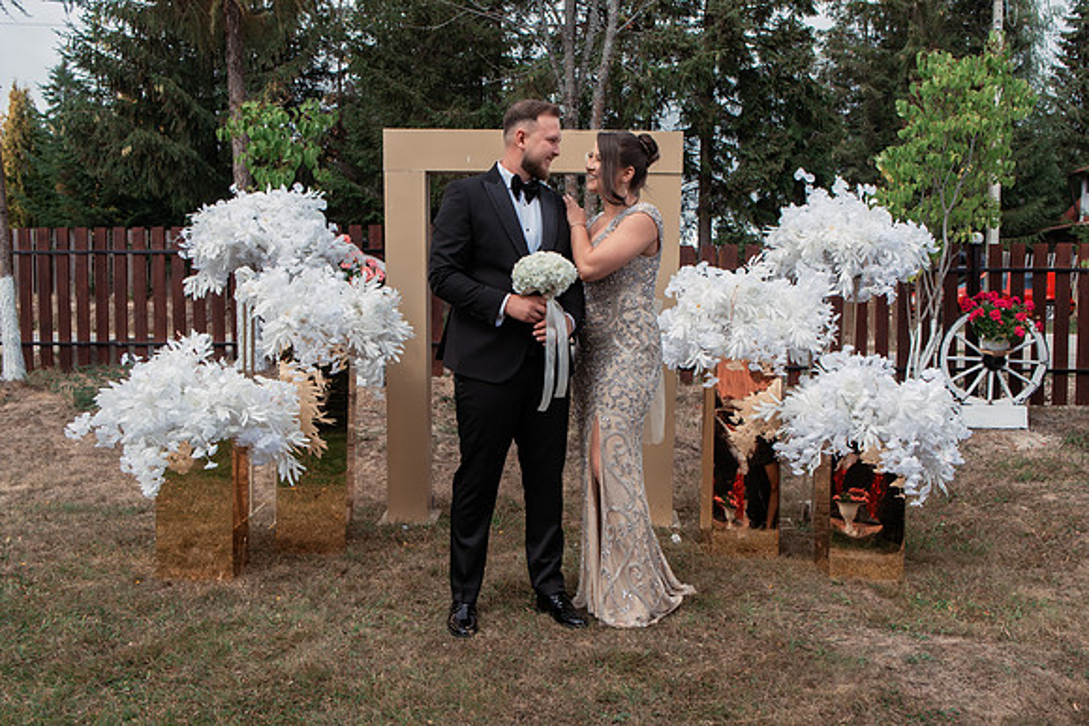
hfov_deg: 54.4
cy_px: 363
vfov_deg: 37.9
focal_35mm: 35
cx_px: 544
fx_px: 1059
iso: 320
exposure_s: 1/800
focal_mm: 35
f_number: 7.1
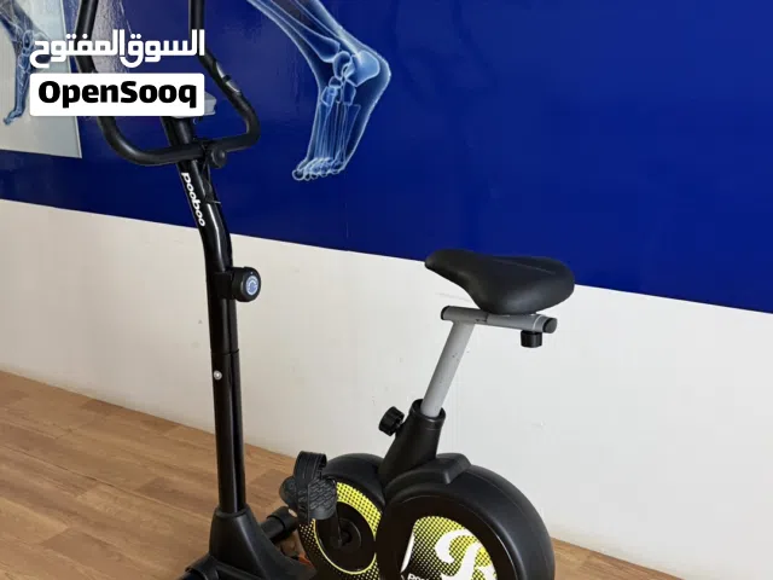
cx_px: 386
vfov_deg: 56.8
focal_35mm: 24
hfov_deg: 71.6
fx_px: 536
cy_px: 290
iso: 640
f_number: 1.78
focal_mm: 6.76
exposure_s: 1/33
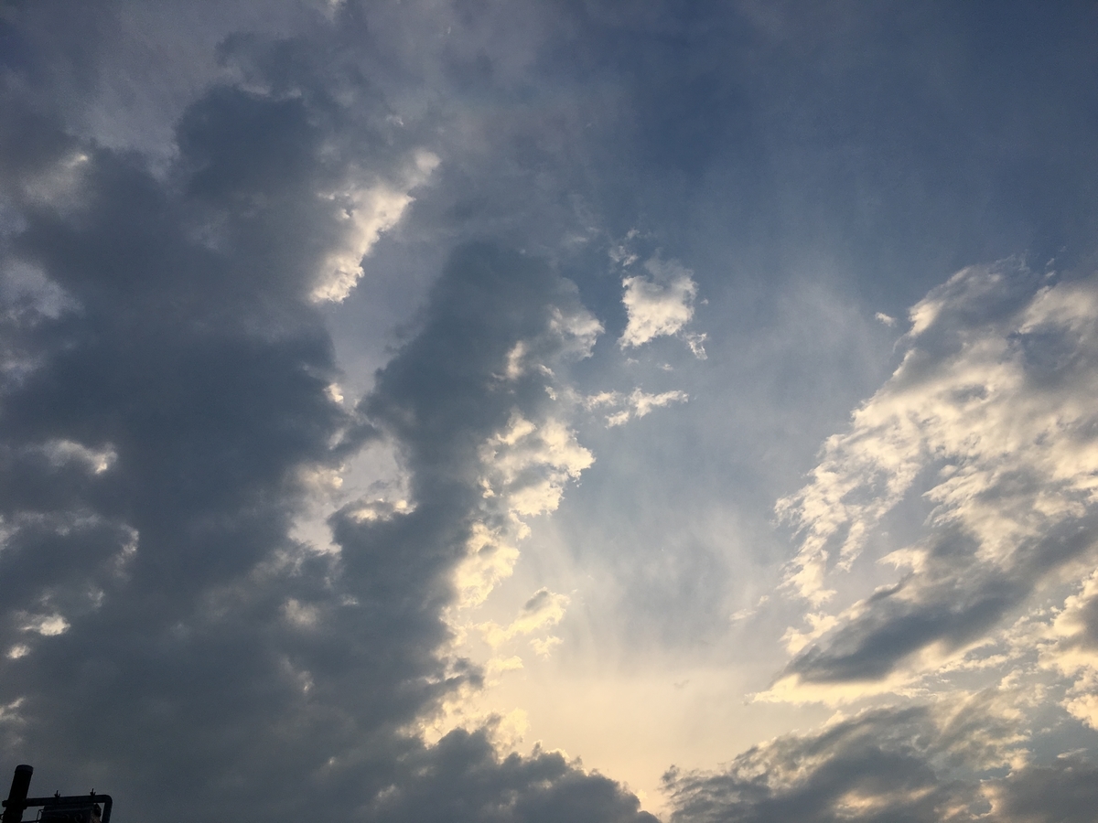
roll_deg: +4.4
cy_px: 412
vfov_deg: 48.2
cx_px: 549
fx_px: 920
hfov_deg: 61.7
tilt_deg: +40.6
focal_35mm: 29
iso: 25
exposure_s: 1/1603
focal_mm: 4.15
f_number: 2.2
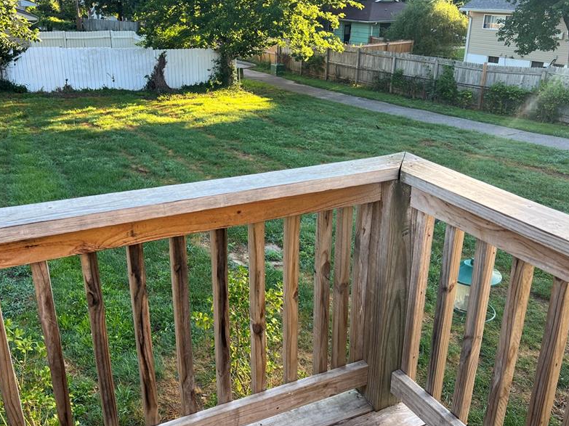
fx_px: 559
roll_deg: -0.5
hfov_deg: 54.0
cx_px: 274
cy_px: 208
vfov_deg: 41.8
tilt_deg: -22.5
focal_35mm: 34
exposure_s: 1/167
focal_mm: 5.7
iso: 40
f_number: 1.5
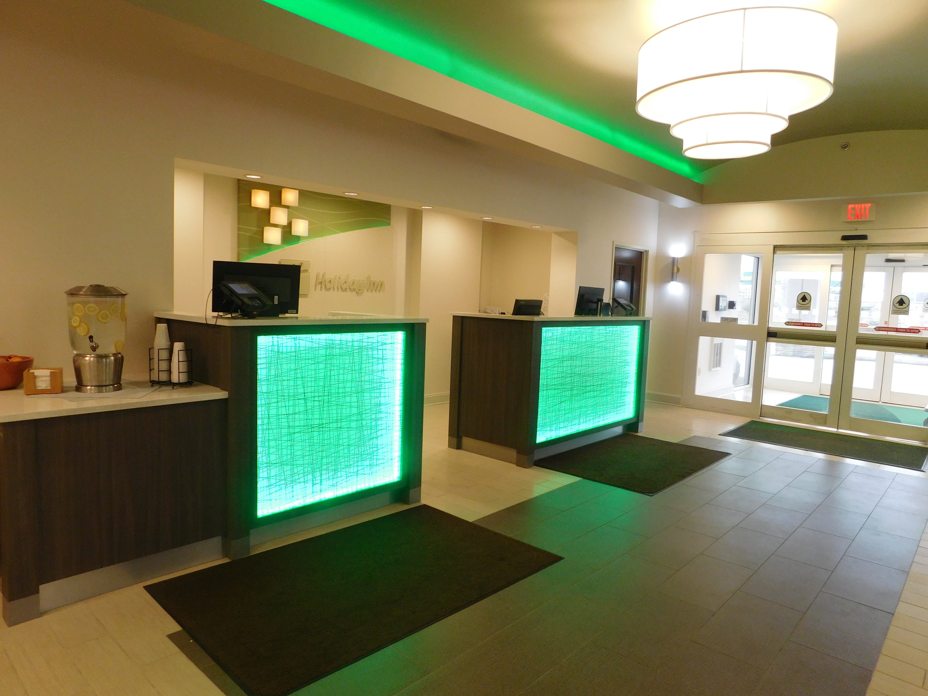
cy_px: 348
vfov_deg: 58.9
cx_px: 464
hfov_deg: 73.9
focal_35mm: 23
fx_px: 617
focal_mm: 4
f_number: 3
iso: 220
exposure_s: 1/30
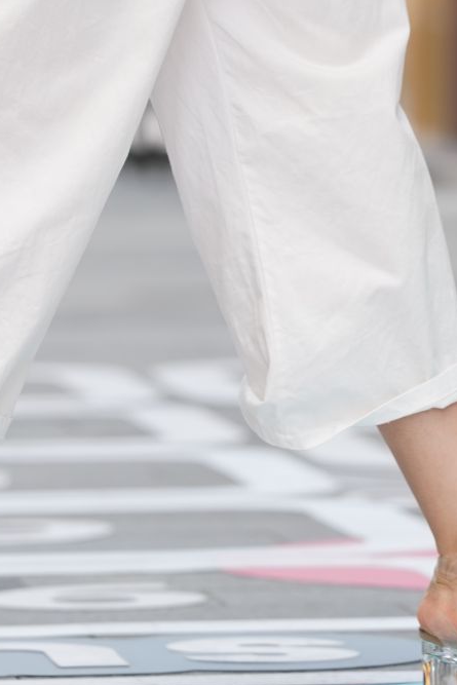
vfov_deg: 4.2
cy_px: -387
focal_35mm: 483
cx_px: 311
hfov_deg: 2.8
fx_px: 9192
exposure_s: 1/500
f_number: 3.2
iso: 320
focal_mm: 135
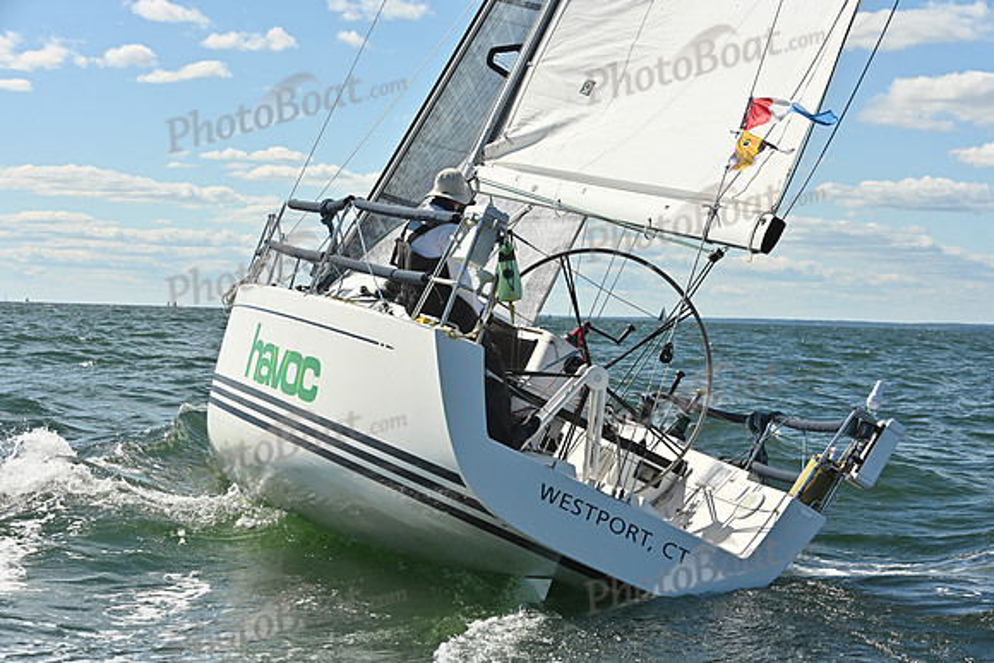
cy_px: 332
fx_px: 1933
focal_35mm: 70
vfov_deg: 19.5
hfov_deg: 28.8
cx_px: 497
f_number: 7.1
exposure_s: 1/1600
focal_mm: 70
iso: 320
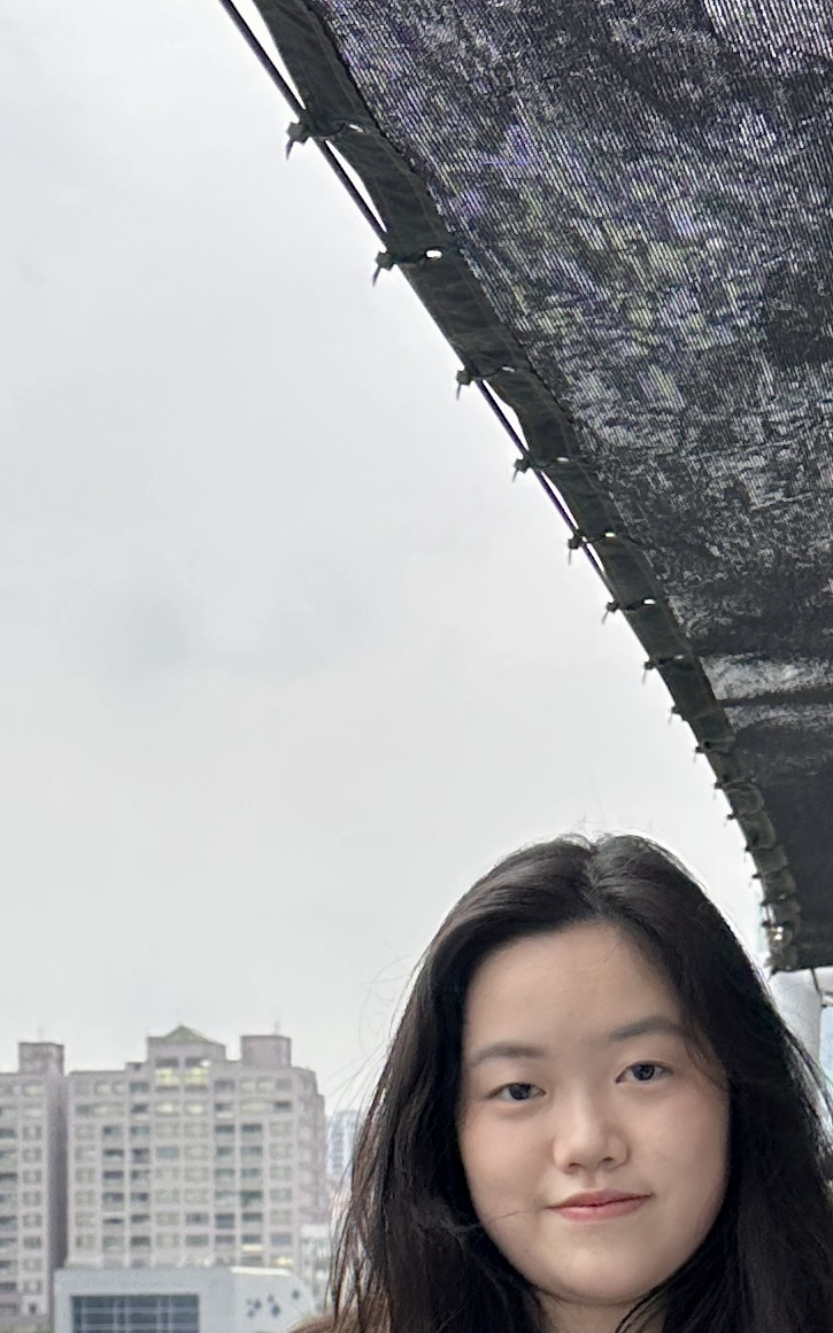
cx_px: 649
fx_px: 1672
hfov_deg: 27.5
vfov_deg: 41.0
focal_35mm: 46
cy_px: 1126
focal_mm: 6.86
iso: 80
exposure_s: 1/2967
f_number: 1.78
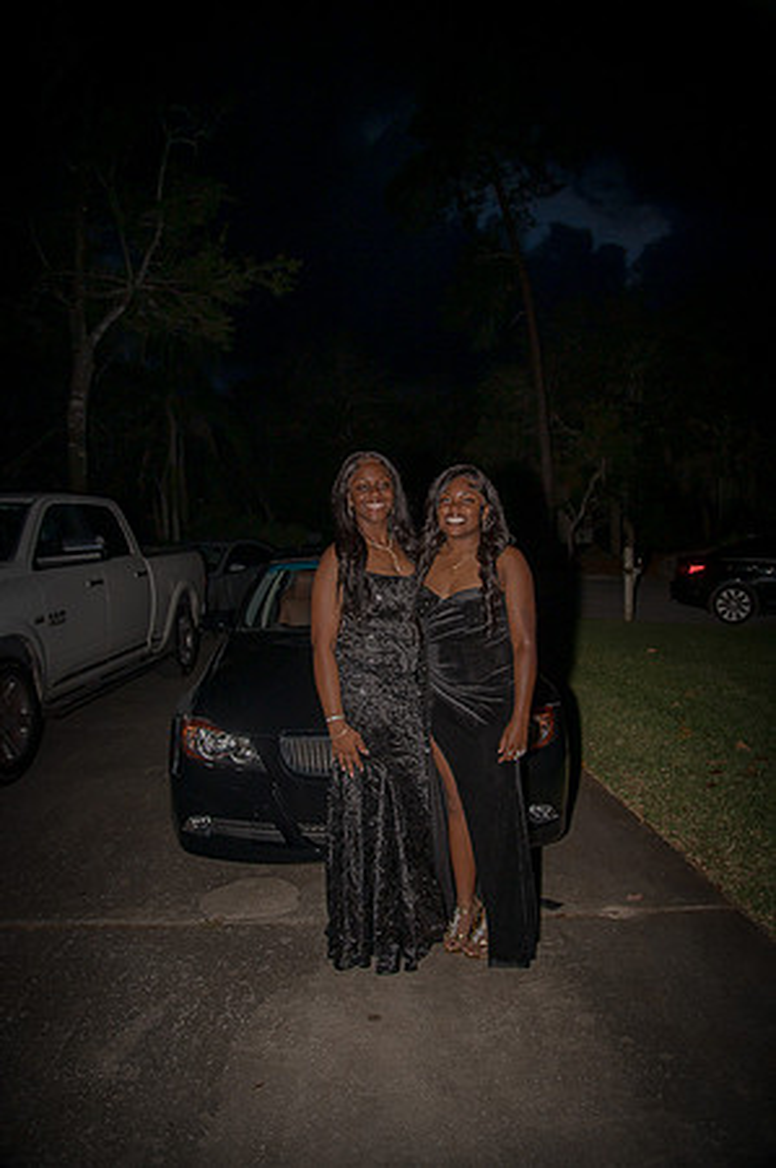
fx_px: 778
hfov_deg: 53.0
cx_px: 388
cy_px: 584
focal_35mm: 24
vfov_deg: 73.8
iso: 640
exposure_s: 1/160
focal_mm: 24
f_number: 4
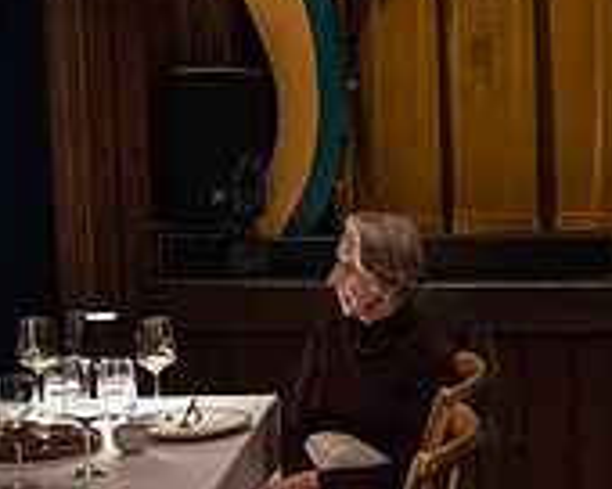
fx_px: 2065
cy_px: 210
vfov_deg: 13.5
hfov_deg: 15.4
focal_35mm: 114
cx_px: 943
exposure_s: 1/160
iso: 16000
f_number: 2.8
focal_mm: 35
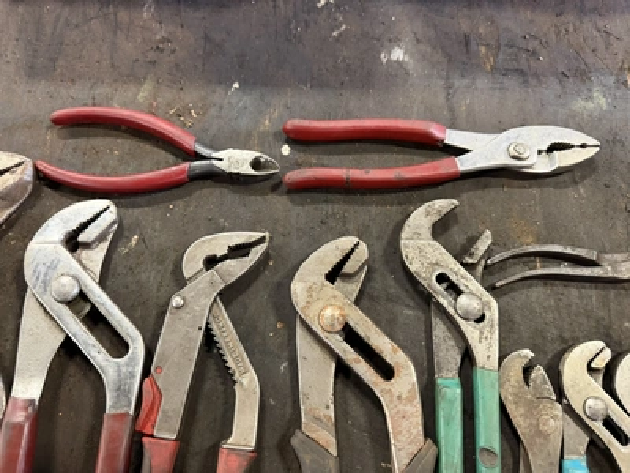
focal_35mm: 24
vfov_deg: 56.8
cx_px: 315
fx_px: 437
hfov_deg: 71.6
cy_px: 236
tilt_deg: -73.0
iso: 640
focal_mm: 6.76
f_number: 1.78
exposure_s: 1/40
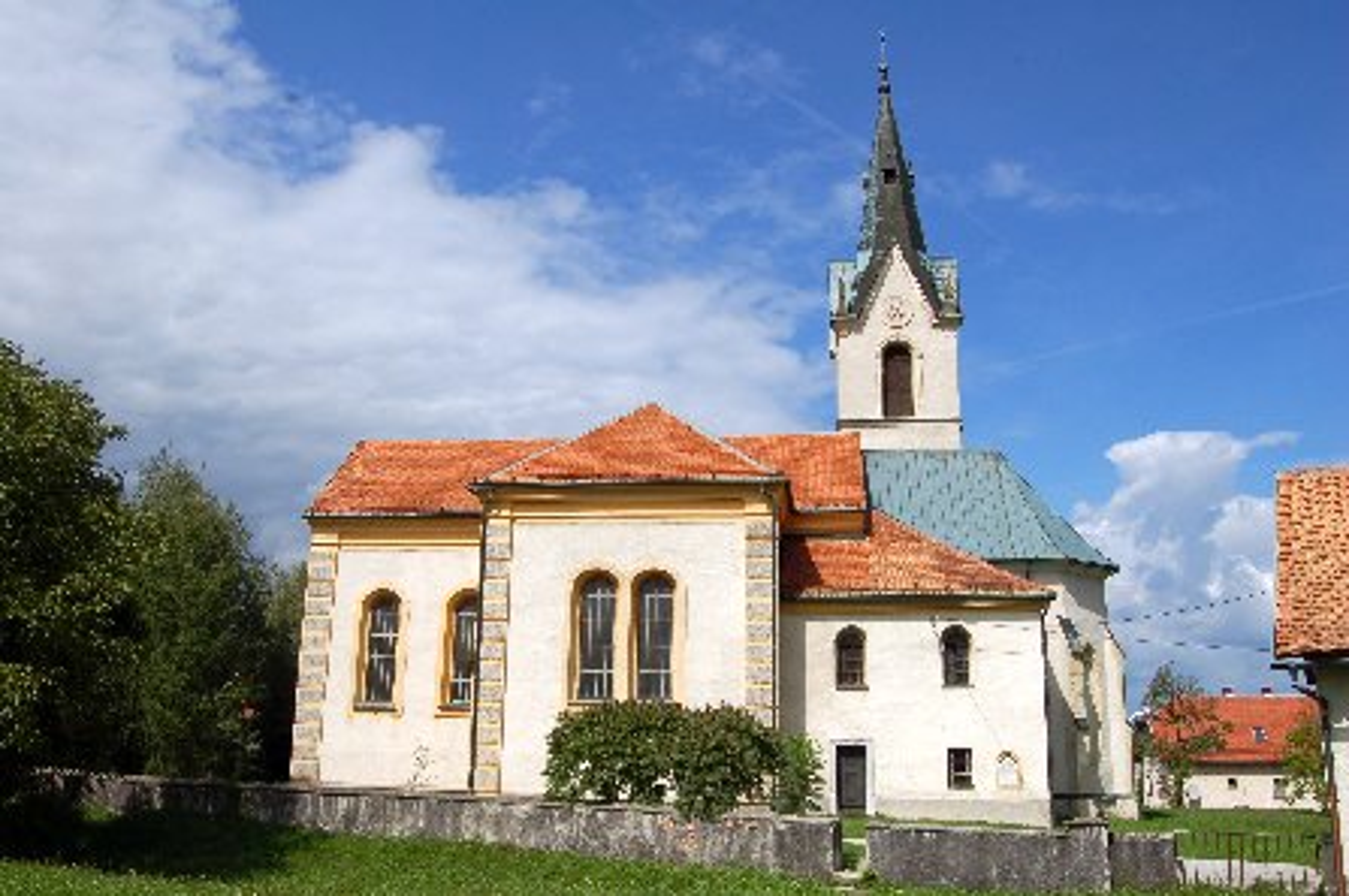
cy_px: 448
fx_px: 1123
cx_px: 674
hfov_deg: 62.0
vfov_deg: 43.5
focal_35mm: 30
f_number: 11
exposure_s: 1/500
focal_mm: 20
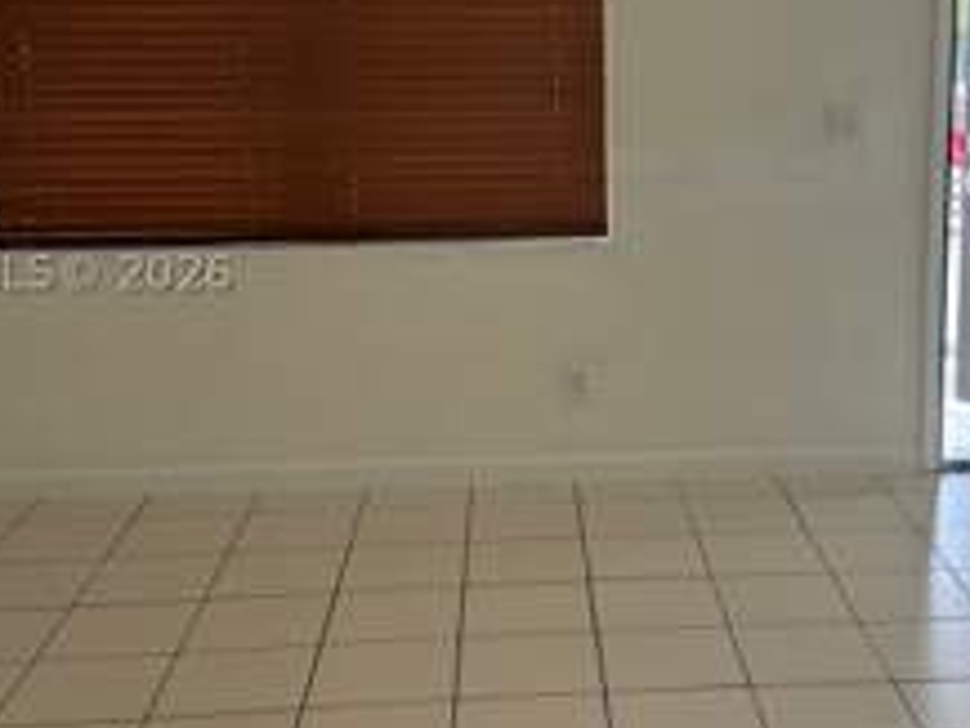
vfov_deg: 27.5
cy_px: 272
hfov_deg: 35.8
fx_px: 1486
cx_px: 644
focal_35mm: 53
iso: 125
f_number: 1.78
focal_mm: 6.76
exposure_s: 1/198
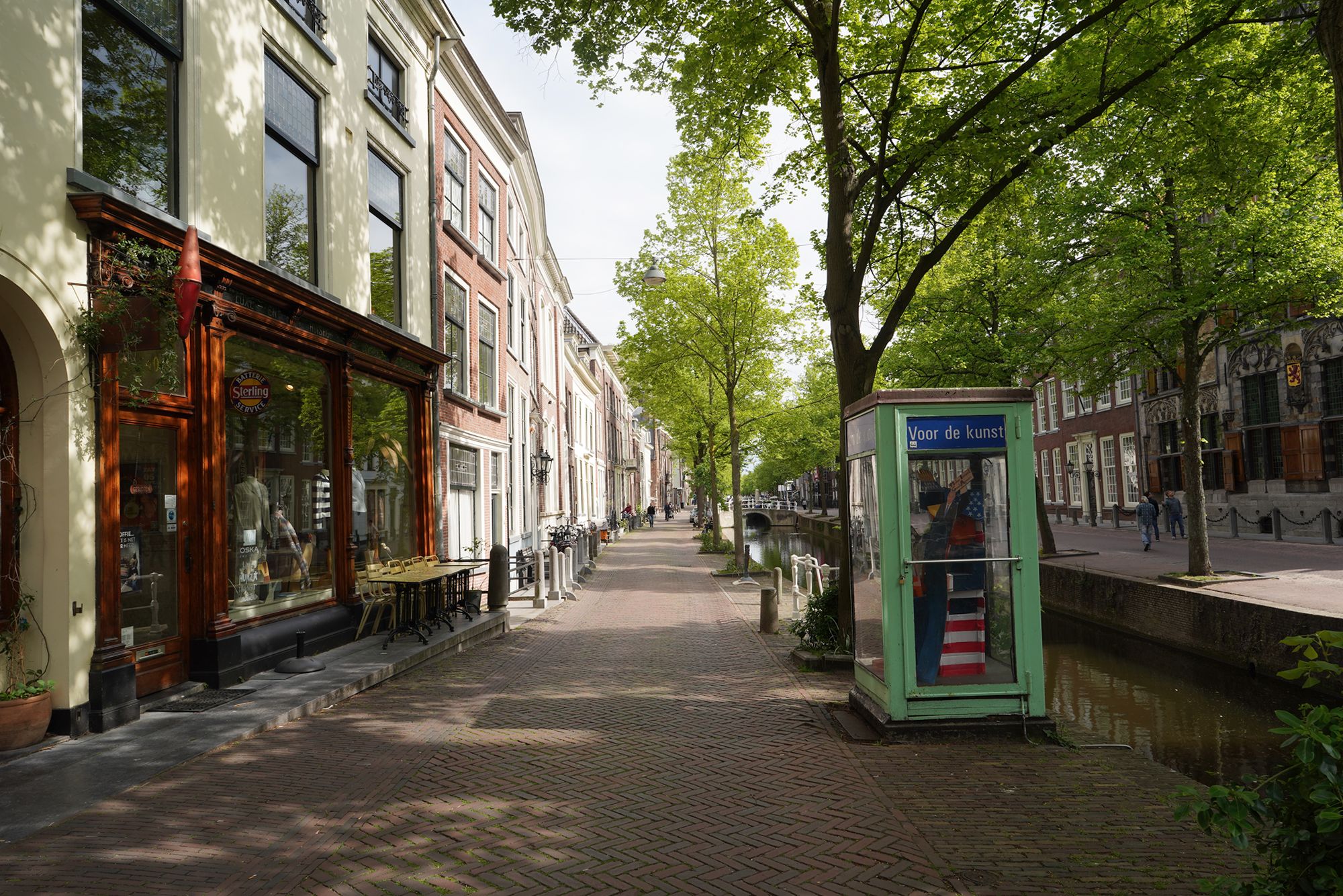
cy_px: 448
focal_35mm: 24
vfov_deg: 53.1
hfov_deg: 73.7
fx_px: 895
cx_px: 672
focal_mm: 24
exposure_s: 1/100
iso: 100
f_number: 10
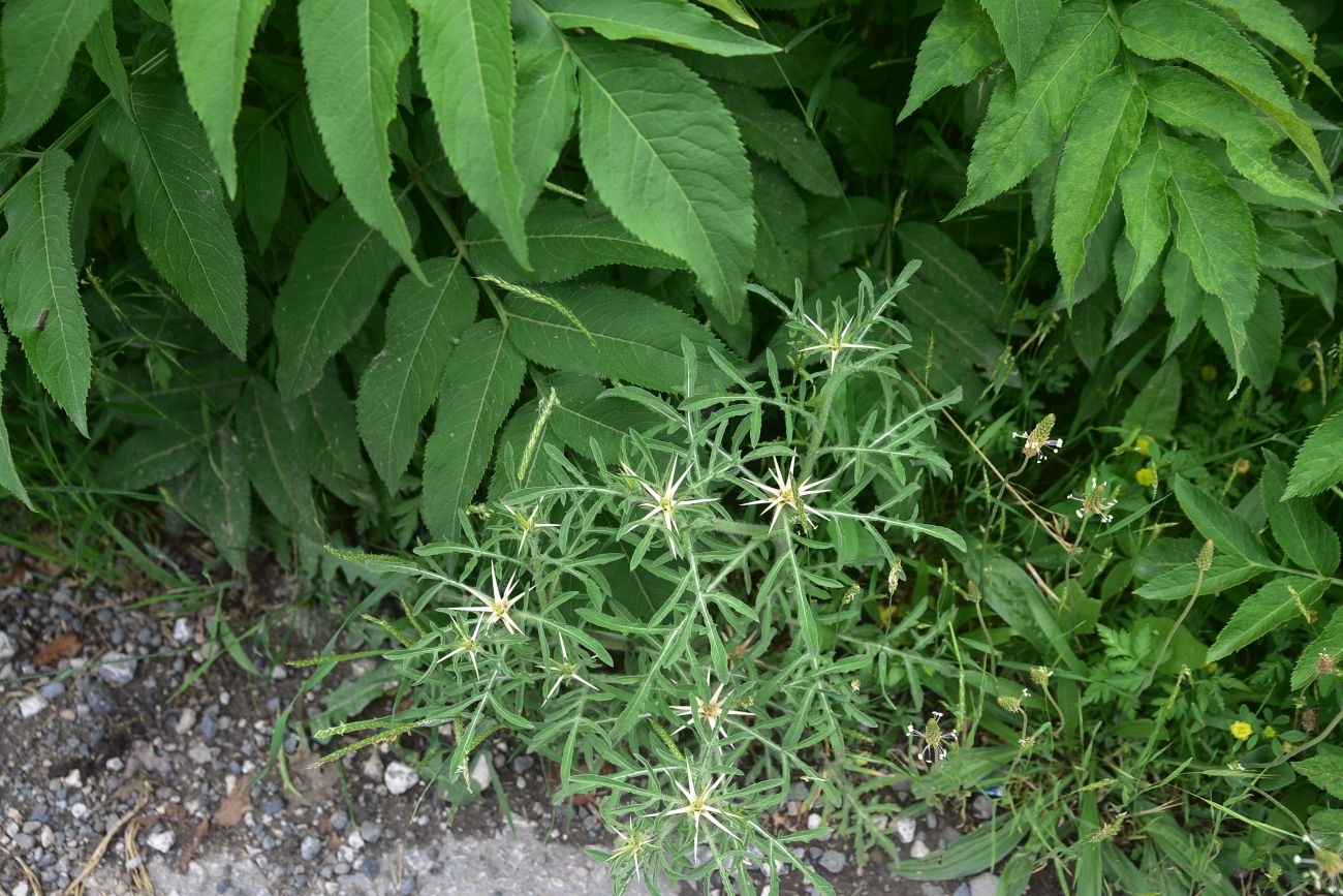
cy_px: 448
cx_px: 672
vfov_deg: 27.0
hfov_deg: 39.6
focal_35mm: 50
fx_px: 1865
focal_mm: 50
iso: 200
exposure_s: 1/125
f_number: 6.3
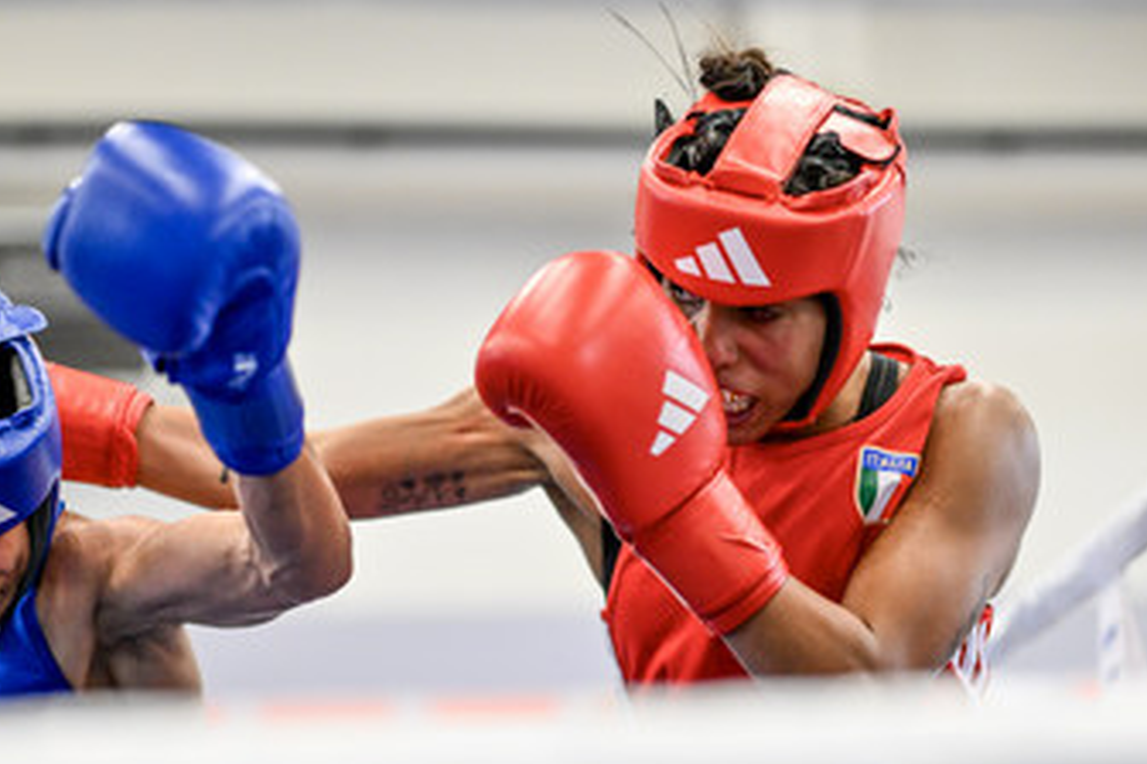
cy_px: 454
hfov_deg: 29.9
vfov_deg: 20.3
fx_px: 2135
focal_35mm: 67
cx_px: 386
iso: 2500
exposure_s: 1/4000
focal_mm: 50
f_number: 1.2
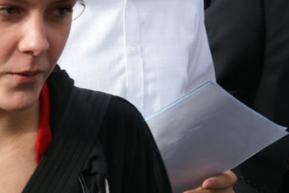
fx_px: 1678
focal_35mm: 209
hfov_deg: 9.8
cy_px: 19
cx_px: 46
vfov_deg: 6.6
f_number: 5.6
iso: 100
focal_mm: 70
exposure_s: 1/200
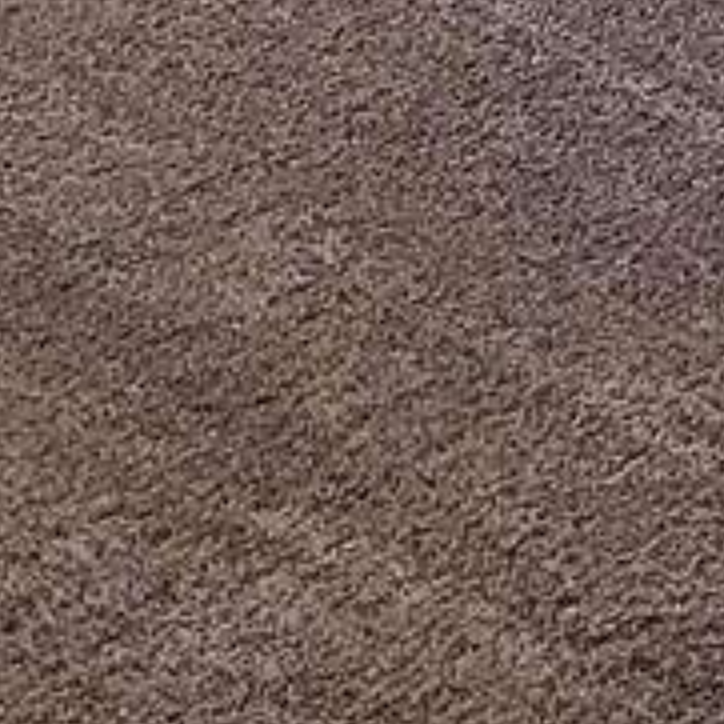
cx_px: 572
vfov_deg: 7.9
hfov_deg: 8.6
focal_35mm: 203
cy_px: -1092
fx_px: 4804
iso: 320
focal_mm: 5.4
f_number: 1.8
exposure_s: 1/120
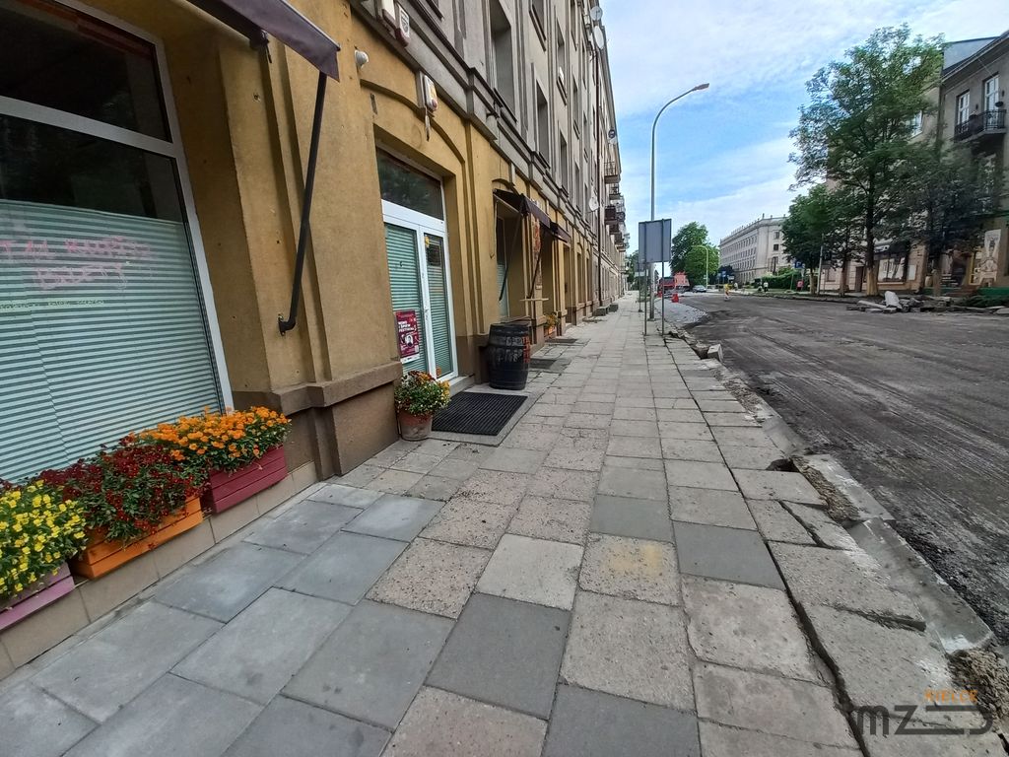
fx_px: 379
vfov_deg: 89.9
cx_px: 504
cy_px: 378
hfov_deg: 106.2
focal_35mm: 13
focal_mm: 1.42
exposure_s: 1/757
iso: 40
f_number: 2.2
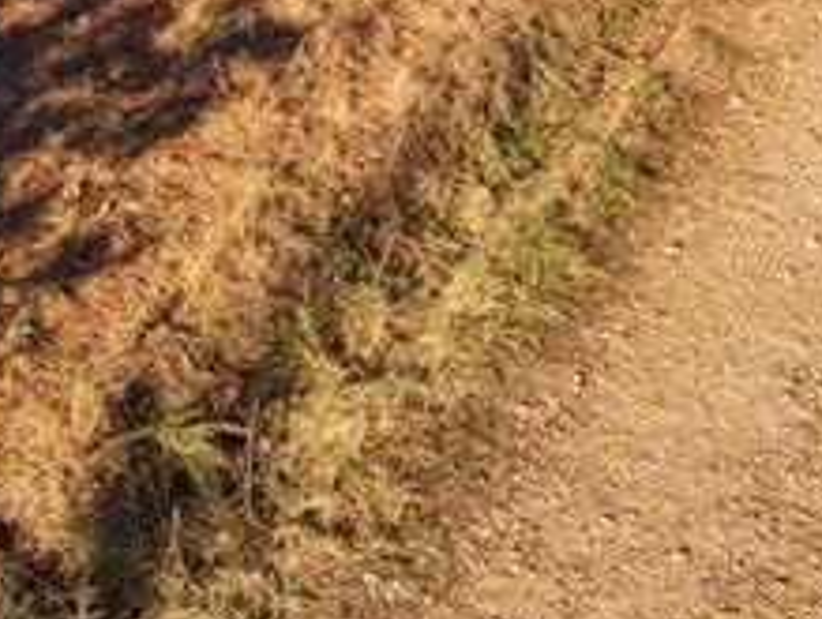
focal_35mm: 112
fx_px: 2664
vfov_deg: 11.8
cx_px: 184
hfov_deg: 17.4
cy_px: -623
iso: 100
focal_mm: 8.67
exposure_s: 1/15
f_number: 1.8
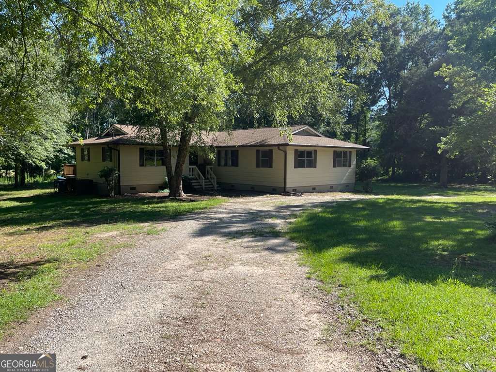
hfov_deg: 69.4
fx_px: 358
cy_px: 186
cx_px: 248
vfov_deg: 54.9
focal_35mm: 25
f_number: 1.6
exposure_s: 1/1534
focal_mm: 5.1
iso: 32
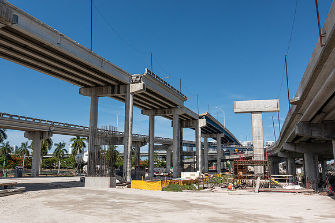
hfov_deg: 57.2
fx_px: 307
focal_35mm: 33
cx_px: 168
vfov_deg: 40.0
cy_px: 112
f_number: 7.1
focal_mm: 11.93
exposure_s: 1/500
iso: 125
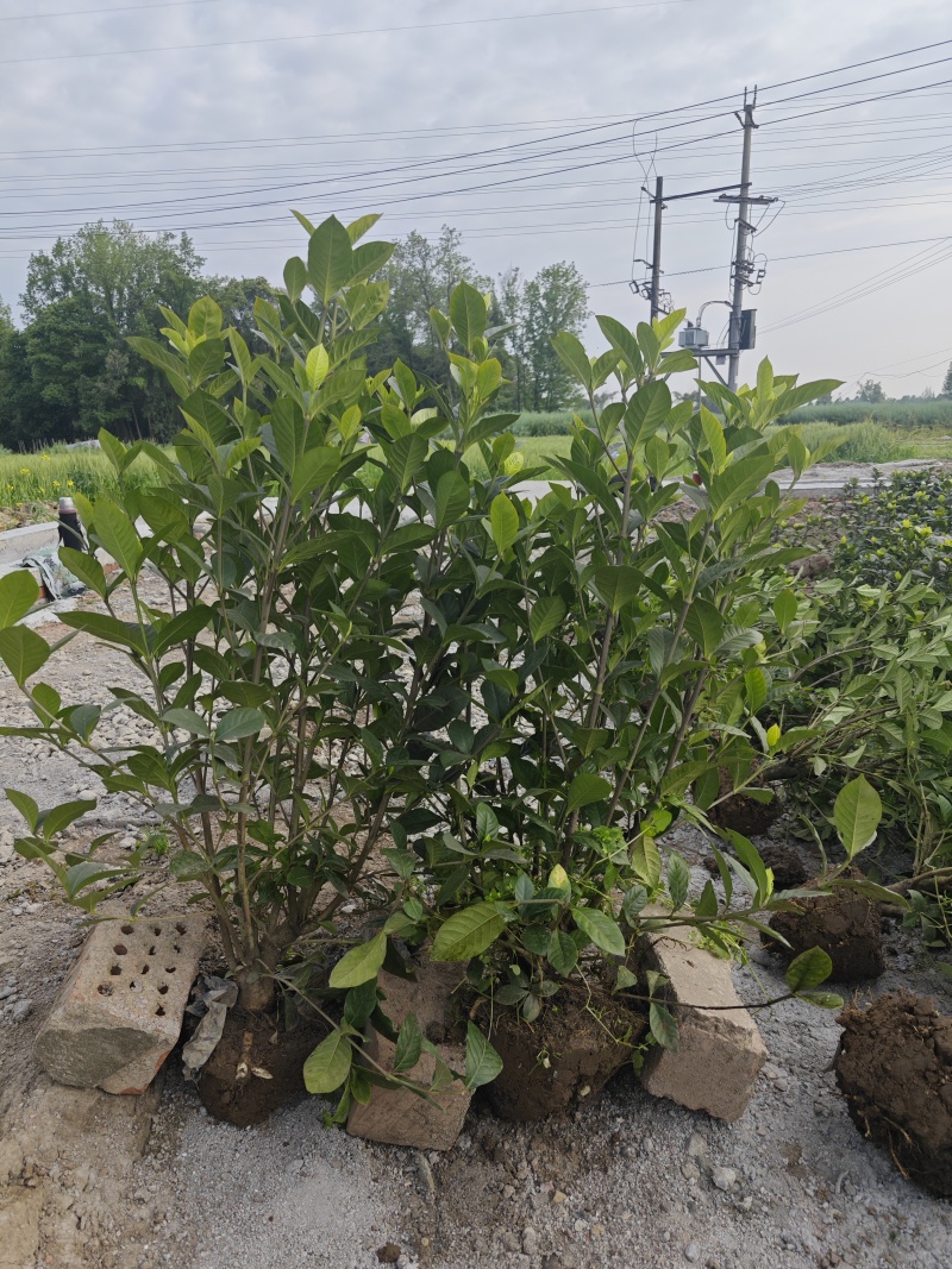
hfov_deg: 58.9
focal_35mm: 23
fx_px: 844
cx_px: 476
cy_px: 634
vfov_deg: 73.9
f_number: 1.8
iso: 50
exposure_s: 1/1282
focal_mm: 5.43
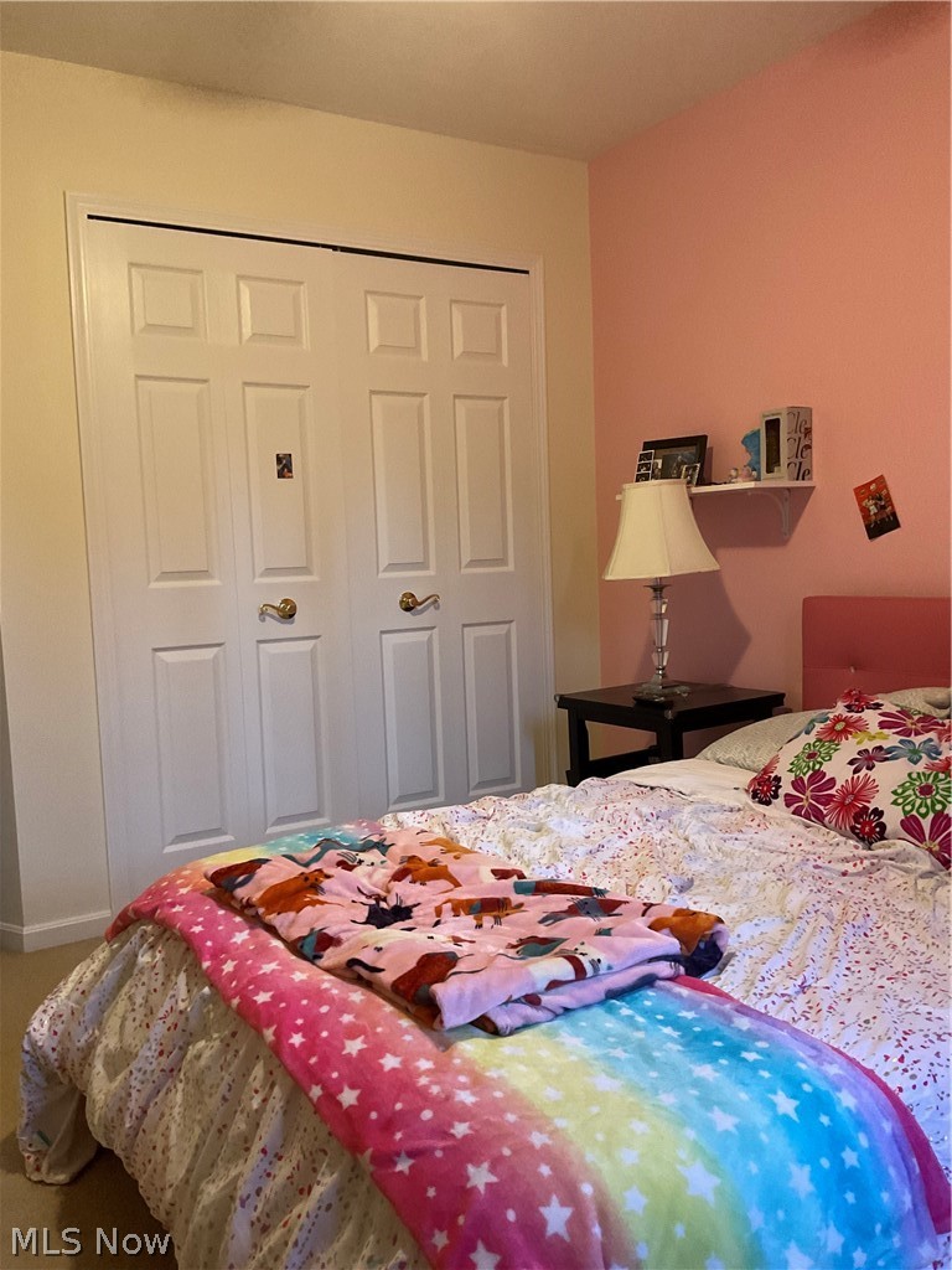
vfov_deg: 61.7
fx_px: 1063
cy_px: 635
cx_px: 476
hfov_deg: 48.2
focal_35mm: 29
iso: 200
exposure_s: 1/40
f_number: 1.8
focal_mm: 3
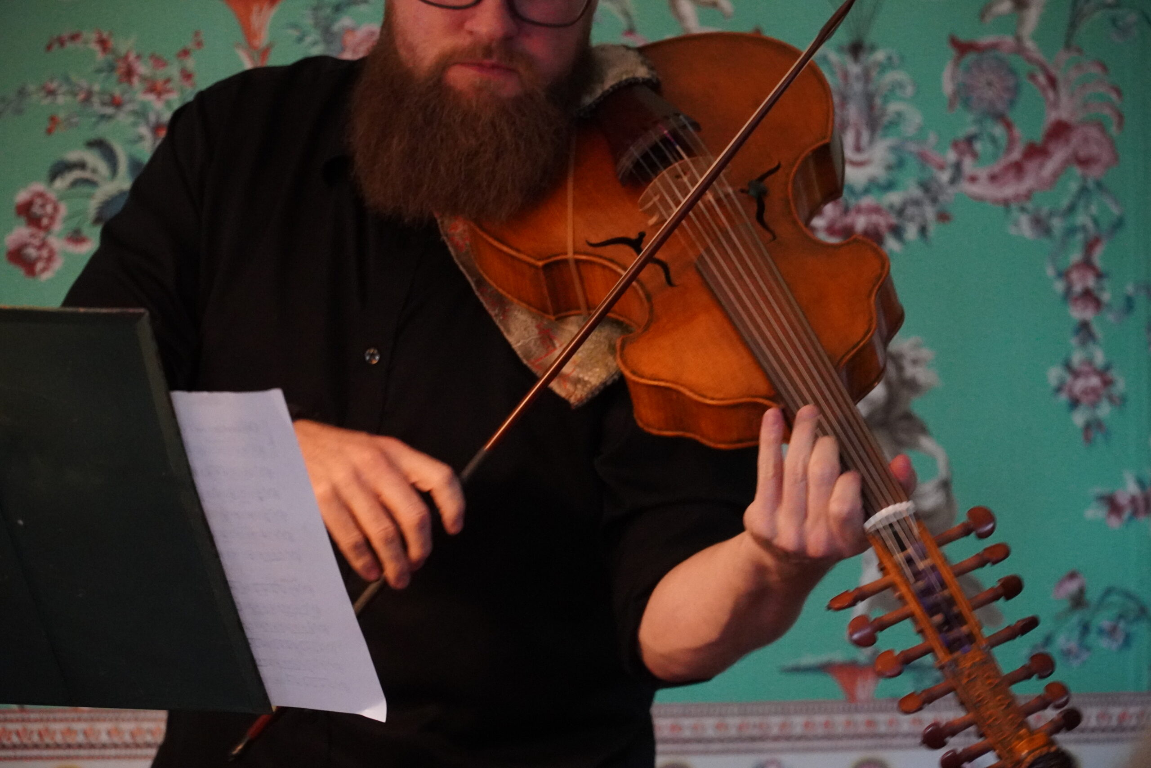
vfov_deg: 8.7
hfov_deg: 13.0
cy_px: 384
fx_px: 5036
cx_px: 576
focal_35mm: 158
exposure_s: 1/100
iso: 6400
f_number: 4
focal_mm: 105
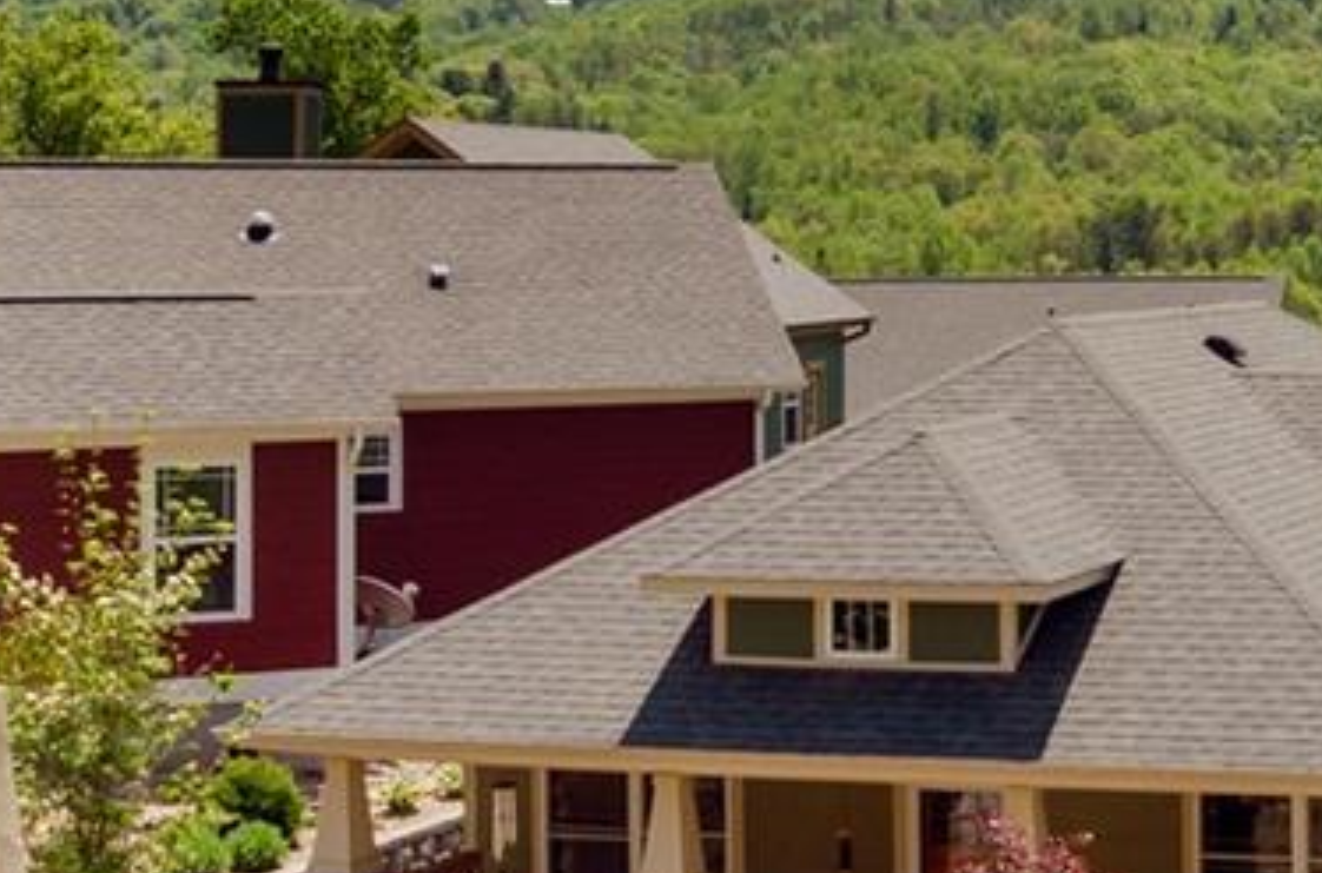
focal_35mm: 74
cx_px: 1704
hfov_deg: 24.1
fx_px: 2709
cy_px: -27
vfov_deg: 17.8
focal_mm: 18
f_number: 9
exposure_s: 1/800
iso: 400
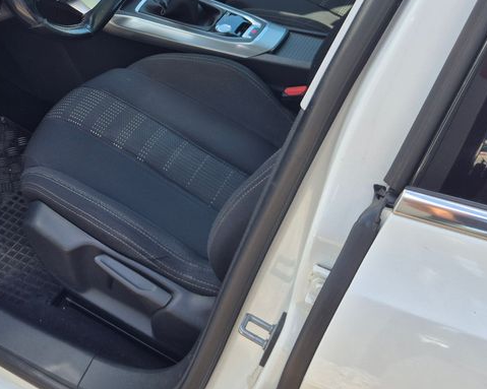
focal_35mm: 48
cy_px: 65
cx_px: 69
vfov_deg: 30.5
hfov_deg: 36.8
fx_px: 692
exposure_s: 1/441
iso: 25
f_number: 1.8
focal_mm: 5.4
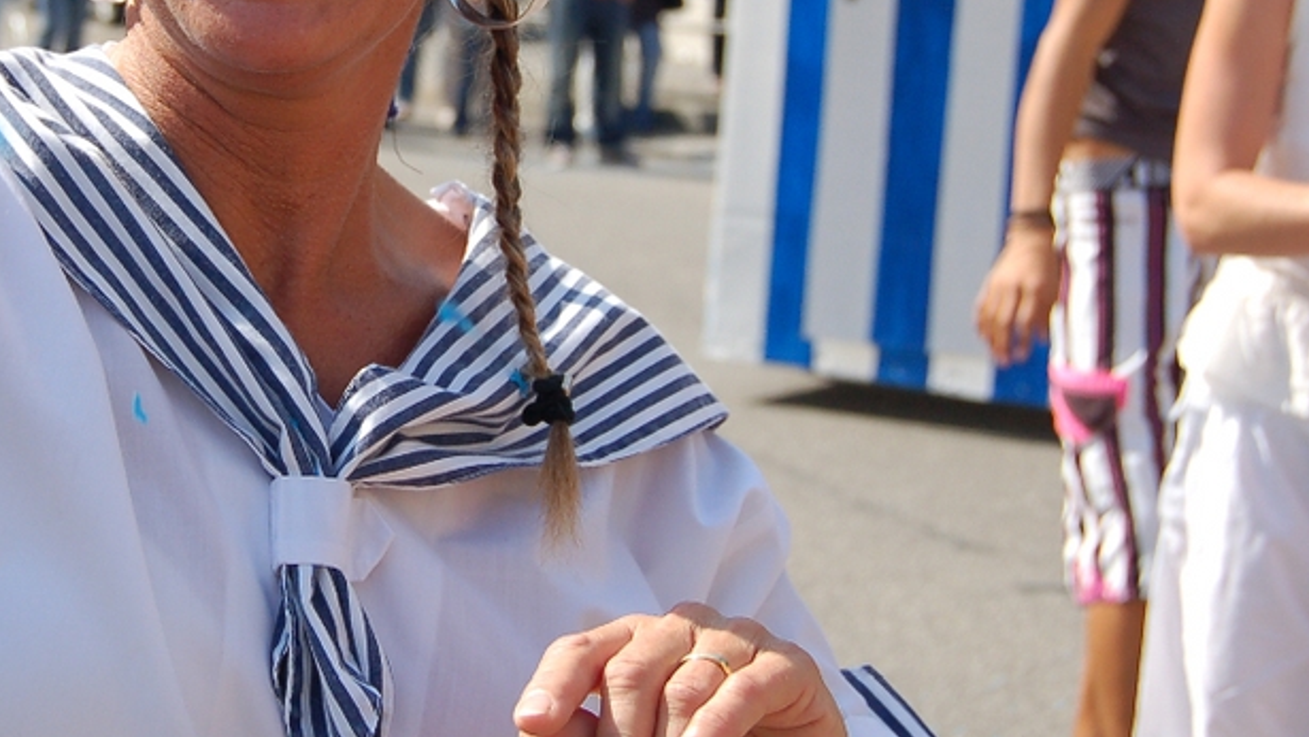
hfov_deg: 21.6
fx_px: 3402
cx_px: 349
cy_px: 154
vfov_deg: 12.3
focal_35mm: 98
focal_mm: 32
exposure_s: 1/1000
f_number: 4.5
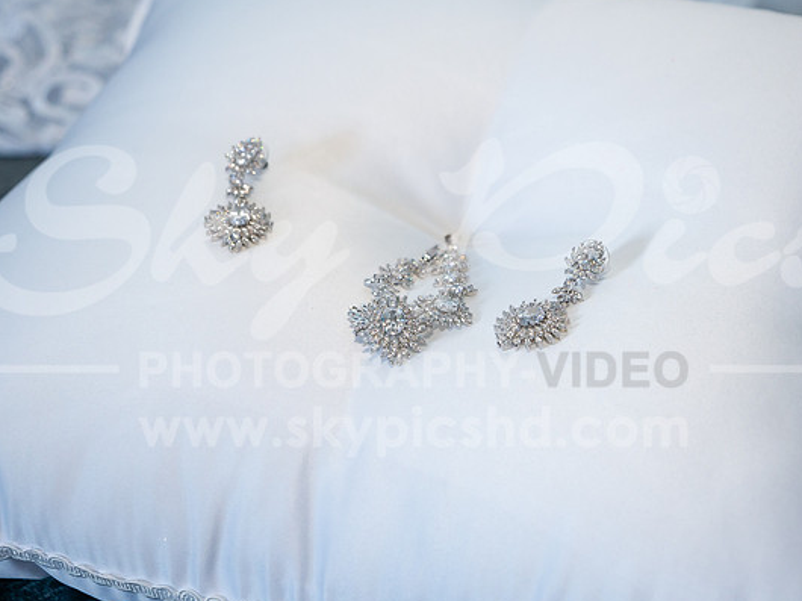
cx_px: 413
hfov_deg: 21.3
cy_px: 297
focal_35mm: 92
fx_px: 2131
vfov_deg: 16.0
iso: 400
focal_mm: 42
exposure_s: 1/80
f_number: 4
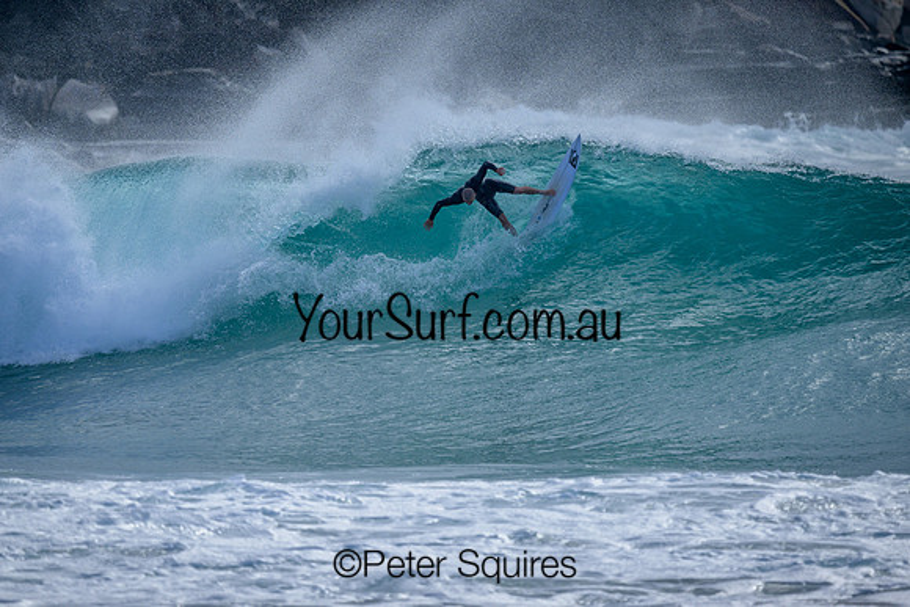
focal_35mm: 800
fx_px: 20226
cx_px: 455
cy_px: 304
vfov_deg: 1.7
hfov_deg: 2.6
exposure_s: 1/2000
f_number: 6.3
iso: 320
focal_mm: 800
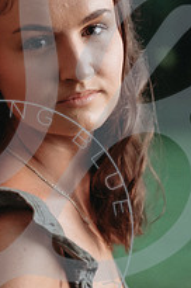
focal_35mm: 154
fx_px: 1230
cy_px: 124
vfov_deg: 13.4
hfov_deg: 8.9
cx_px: 66
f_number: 2.8
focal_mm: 70
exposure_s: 1/160
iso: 400
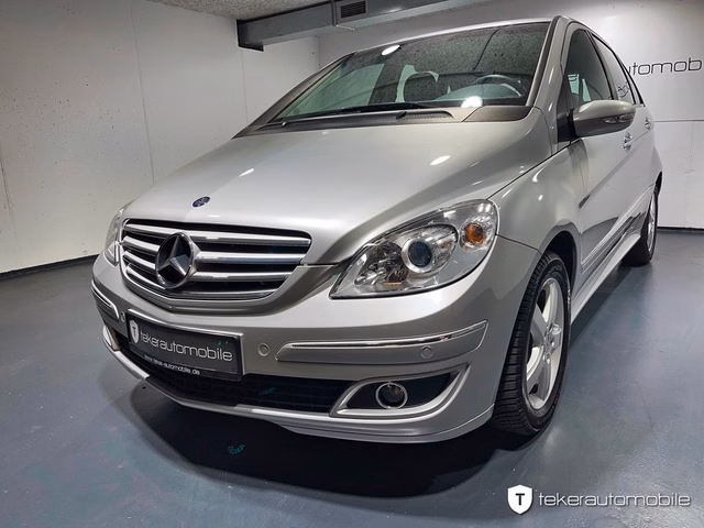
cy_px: 264
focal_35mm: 26
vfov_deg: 53.1
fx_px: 529
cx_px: 352
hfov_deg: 67.3
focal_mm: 5.1
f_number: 1.6
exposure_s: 1/100
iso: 40
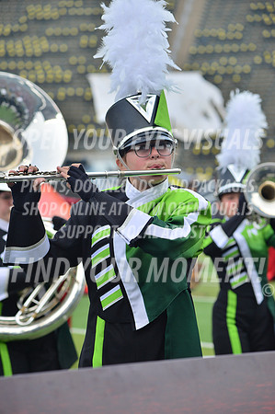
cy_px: 207
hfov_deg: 9.8
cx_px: 138
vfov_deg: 14.7
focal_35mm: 140
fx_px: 1608
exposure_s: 1/640
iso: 200
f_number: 5.6
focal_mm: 140
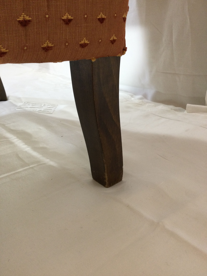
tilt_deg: -21.1
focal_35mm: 31
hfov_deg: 45.4
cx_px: 104
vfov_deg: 58.4
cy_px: 138
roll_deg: -0.6
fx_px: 247
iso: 80
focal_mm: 3.3
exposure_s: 1/33
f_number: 2.4
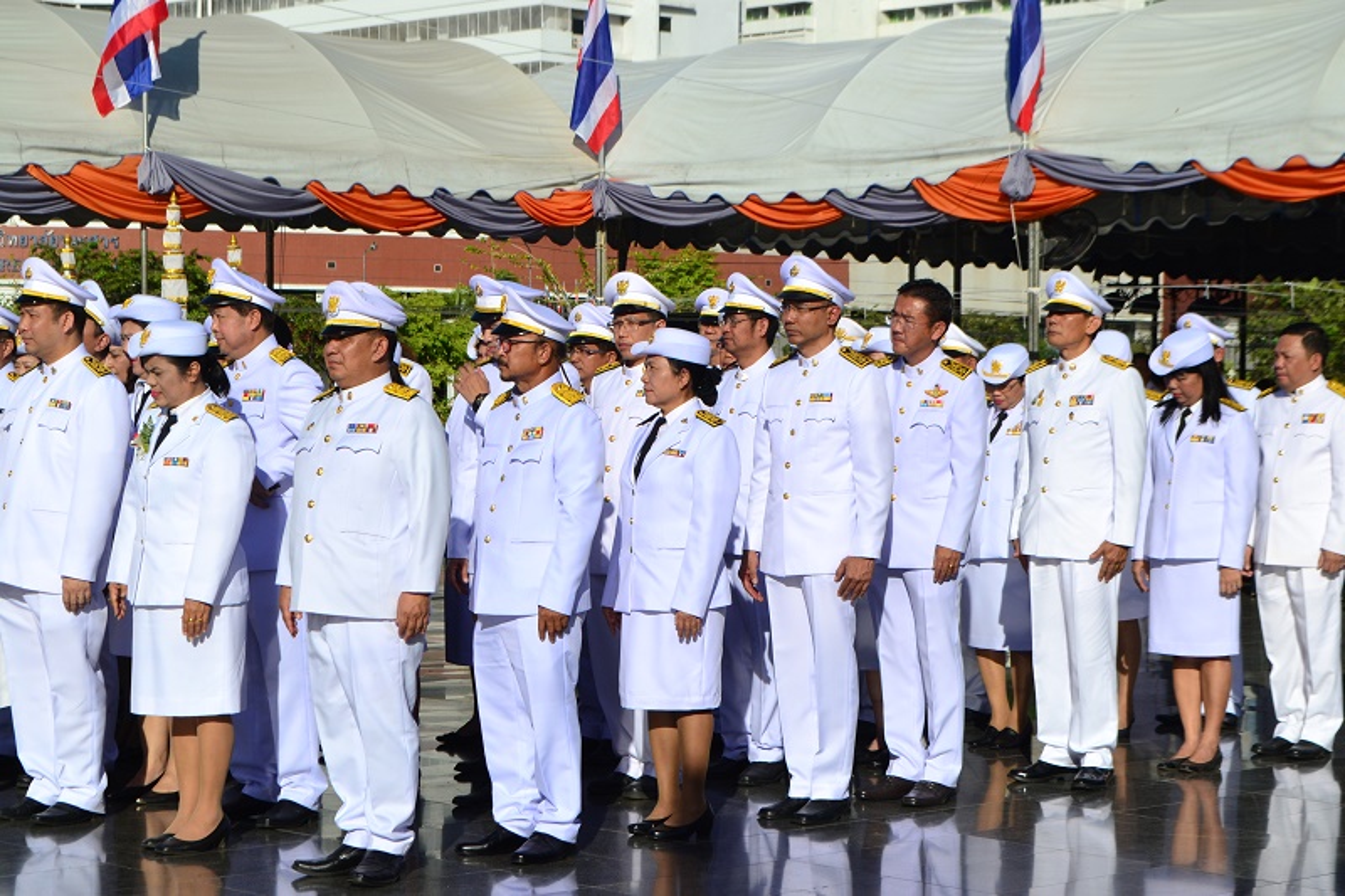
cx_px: 672
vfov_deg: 16.5
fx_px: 3081
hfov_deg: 24.6
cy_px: 448
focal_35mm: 82
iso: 400
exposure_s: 1/640
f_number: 13
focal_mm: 55
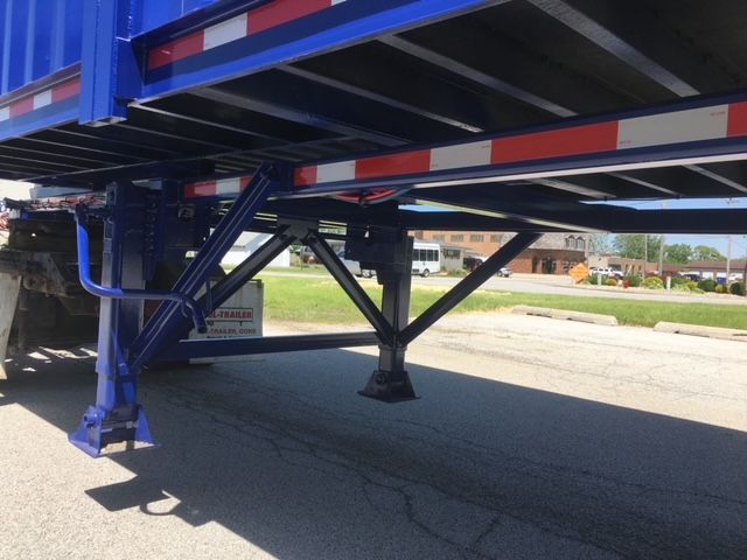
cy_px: 280
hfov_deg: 61.7
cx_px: 374
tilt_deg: -1.5
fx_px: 626
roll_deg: -2.8
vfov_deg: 48.2
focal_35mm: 29
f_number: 2.2
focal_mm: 4.15
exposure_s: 1/986
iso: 25
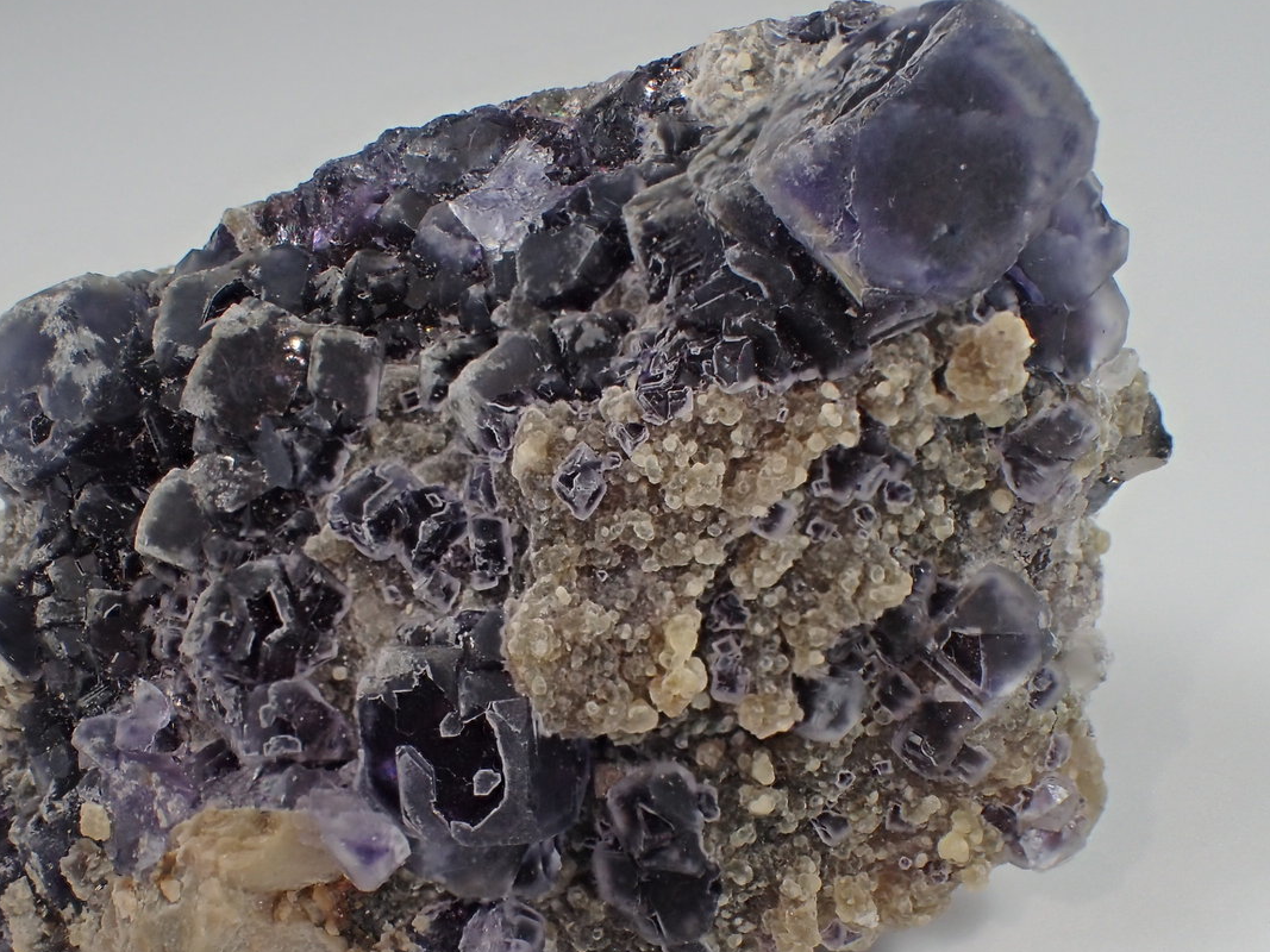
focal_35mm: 45
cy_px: 557
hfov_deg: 42.0
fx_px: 1651
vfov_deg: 32.1
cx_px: 548
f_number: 3.2
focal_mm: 5.5
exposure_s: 1/200
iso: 100
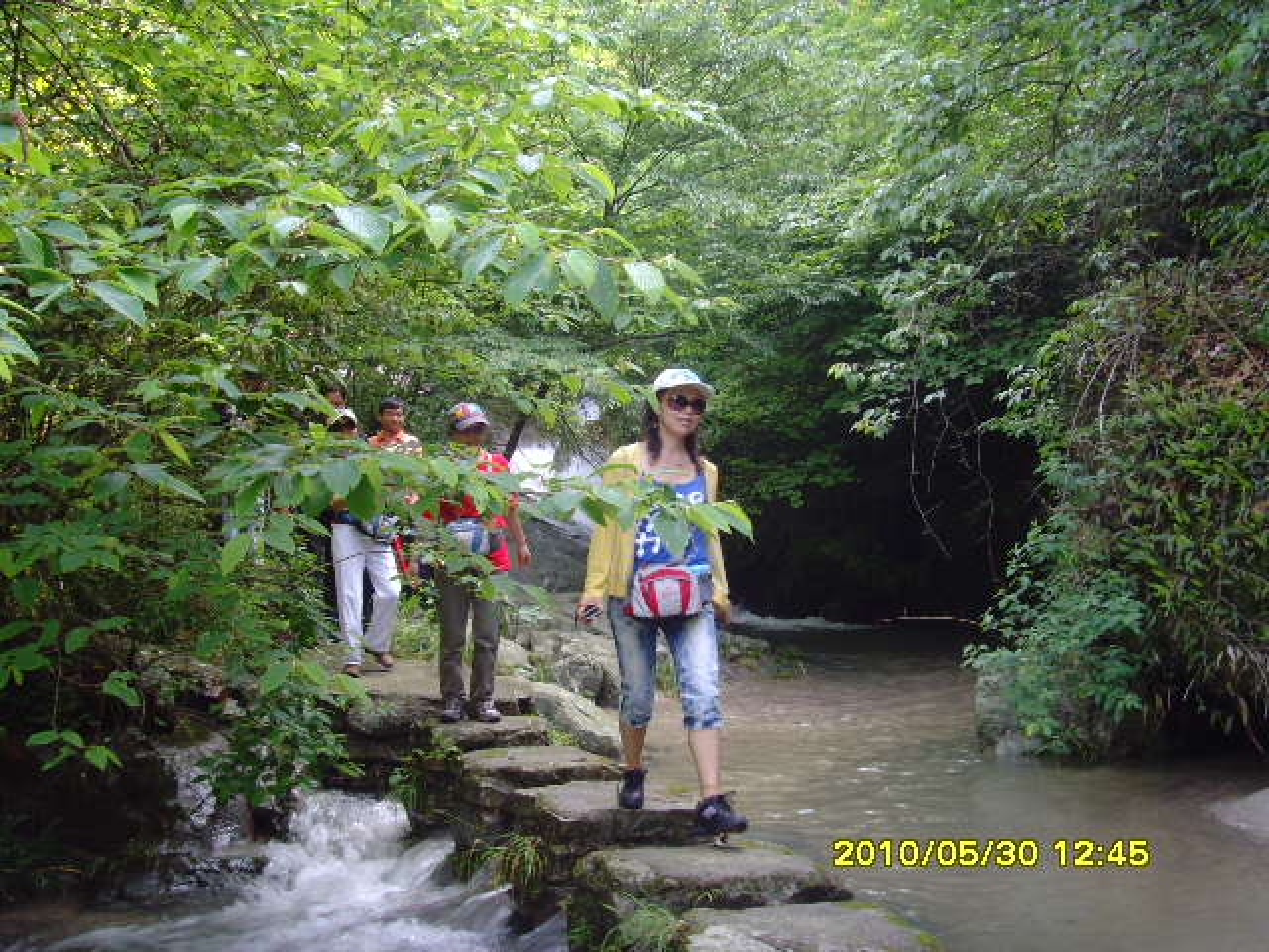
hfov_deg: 47.9
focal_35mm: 39
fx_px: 1430
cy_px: 476
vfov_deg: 36.8
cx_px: 634
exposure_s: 1/45
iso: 160
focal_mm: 6.6
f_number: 3.5
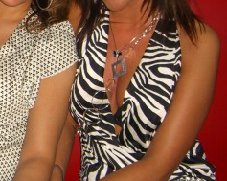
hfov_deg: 19.4
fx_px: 631
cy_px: 50
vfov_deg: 16.3
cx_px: -33
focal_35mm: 94
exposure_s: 1/60
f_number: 2.8
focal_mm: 7.9
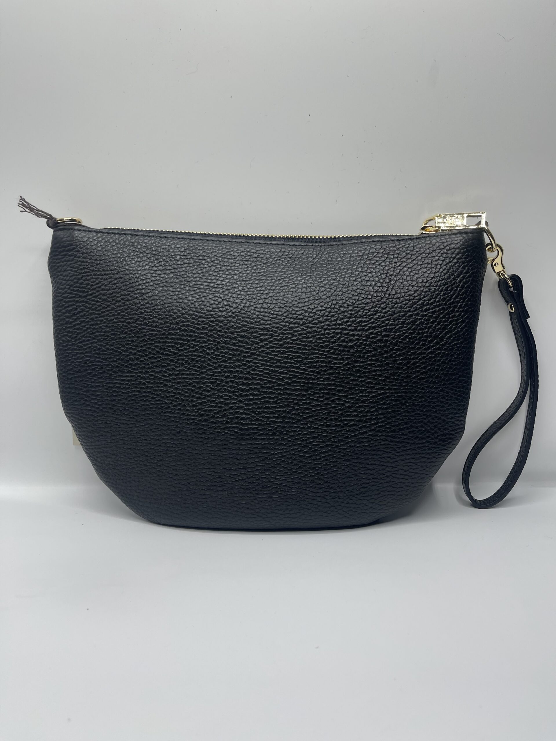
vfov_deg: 69.4
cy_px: 370
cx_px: 278
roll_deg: +1.0
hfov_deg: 54.9
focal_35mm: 25
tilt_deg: -18.9
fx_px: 535
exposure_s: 1/780
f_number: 1.6
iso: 32
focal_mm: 5.1
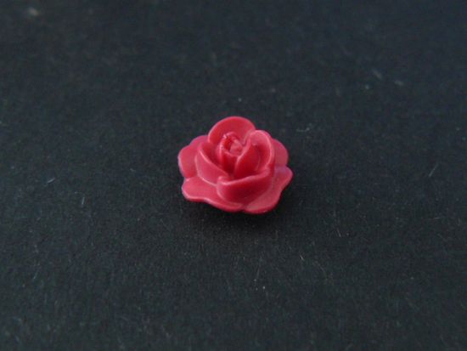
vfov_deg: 26.1
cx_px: 234
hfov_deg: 34.3
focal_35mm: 56
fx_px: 756
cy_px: 176
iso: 200
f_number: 2.8
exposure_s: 1
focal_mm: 6.2
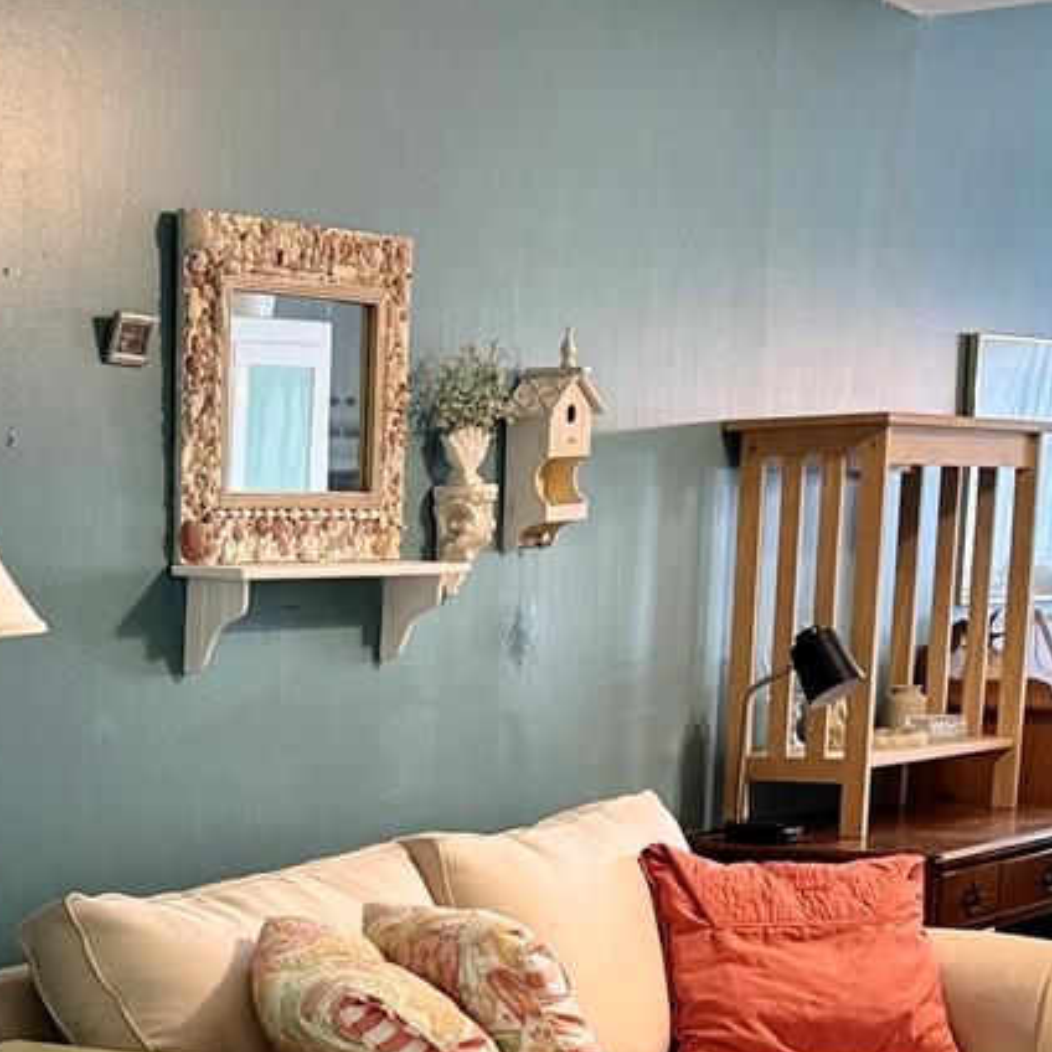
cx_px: 82
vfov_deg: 20.4
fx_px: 2751
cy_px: 1221
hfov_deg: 21.1
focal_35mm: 80
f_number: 1.78
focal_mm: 6.86
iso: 200
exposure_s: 1/60
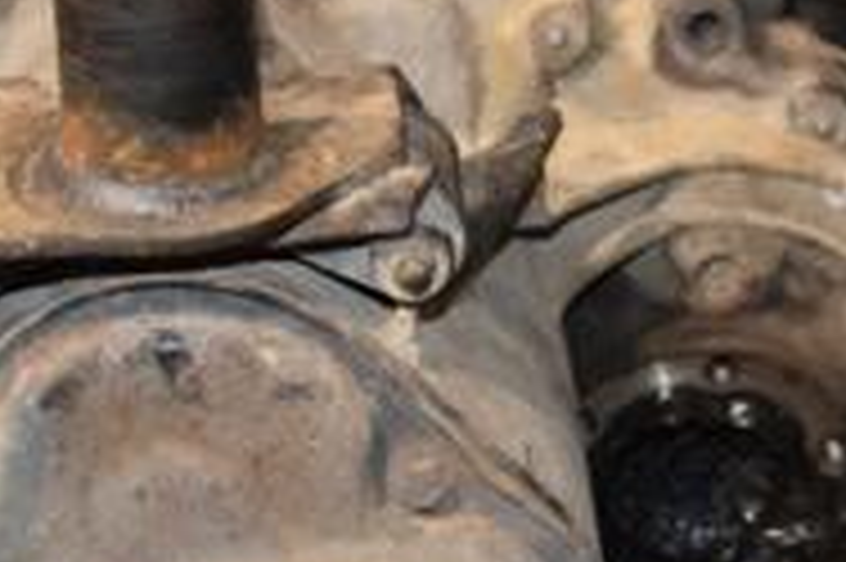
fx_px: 3381
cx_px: 261
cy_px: 225
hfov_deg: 14.2
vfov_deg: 9.5
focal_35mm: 144
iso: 800
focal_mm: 30
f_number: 4.2
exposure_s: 1/50
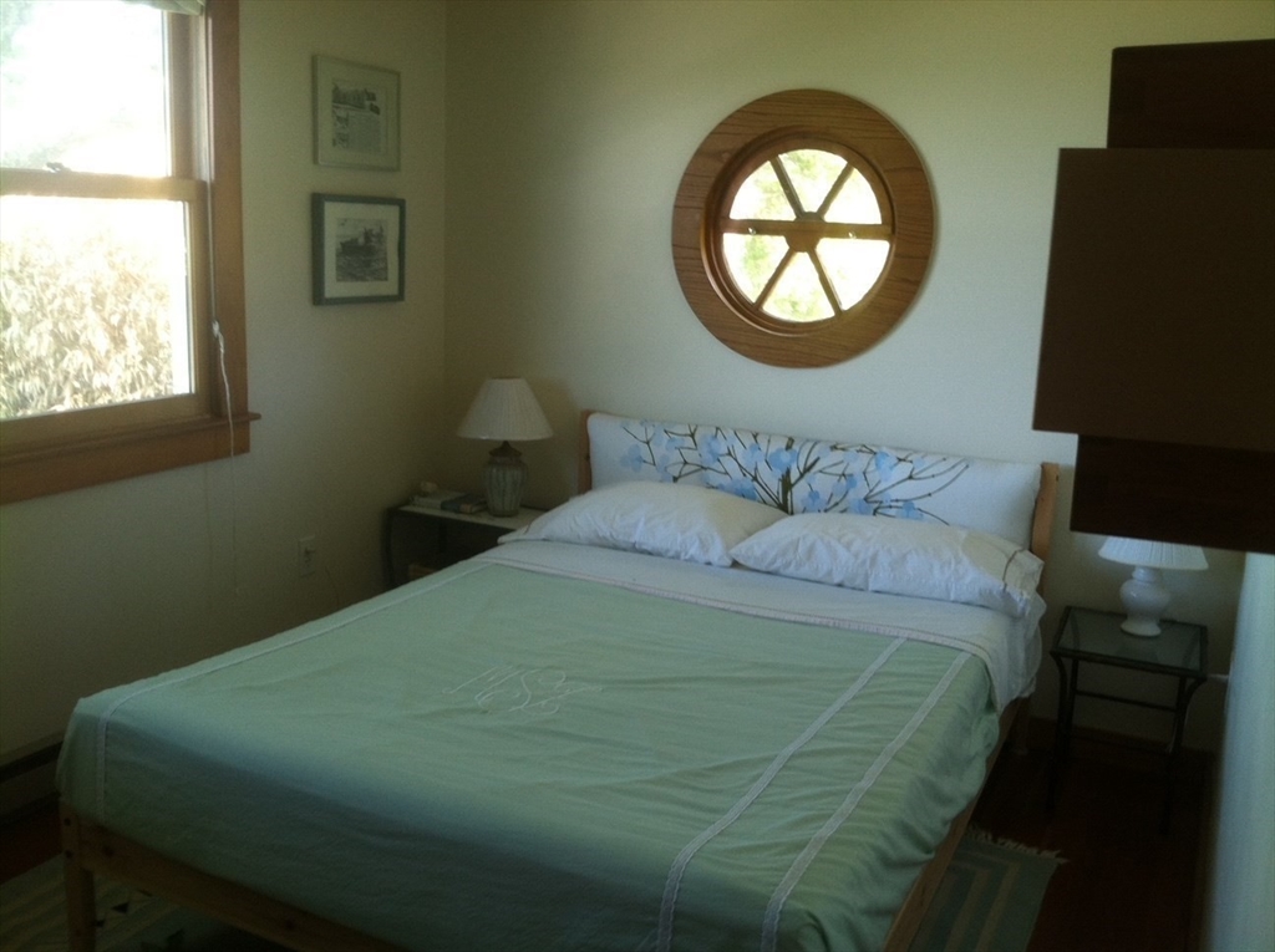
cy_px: 476
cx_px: 638
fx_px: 1287
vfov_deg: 40.6
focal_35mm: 35
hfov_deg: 52.7
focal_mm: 3.85
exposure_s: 1/17
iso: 80
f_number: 2.8
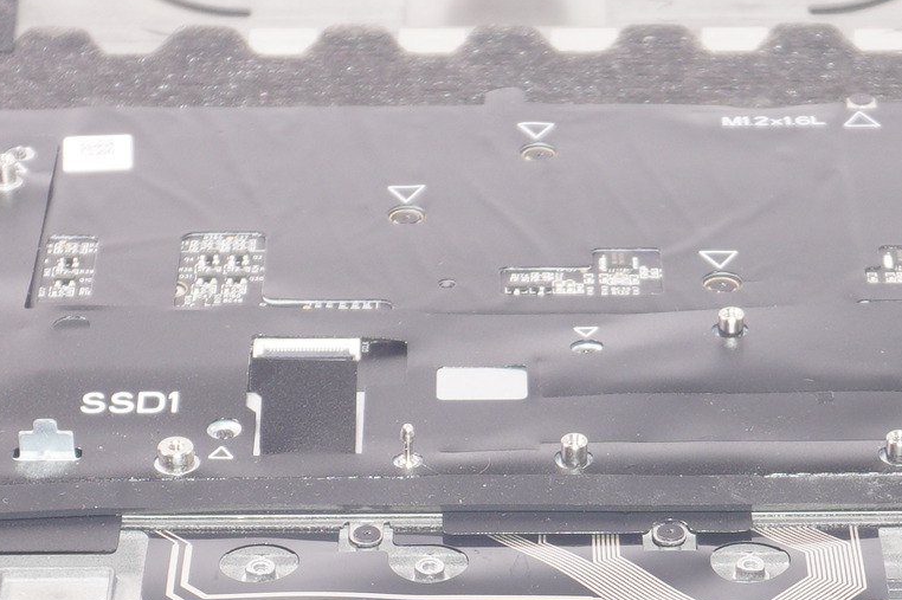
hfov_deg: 13.9
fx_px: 3705
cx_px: 541
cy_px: 548
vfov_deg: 9.2
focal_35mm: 148
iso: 160
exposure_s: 1/60
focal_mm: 25
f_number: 5.6
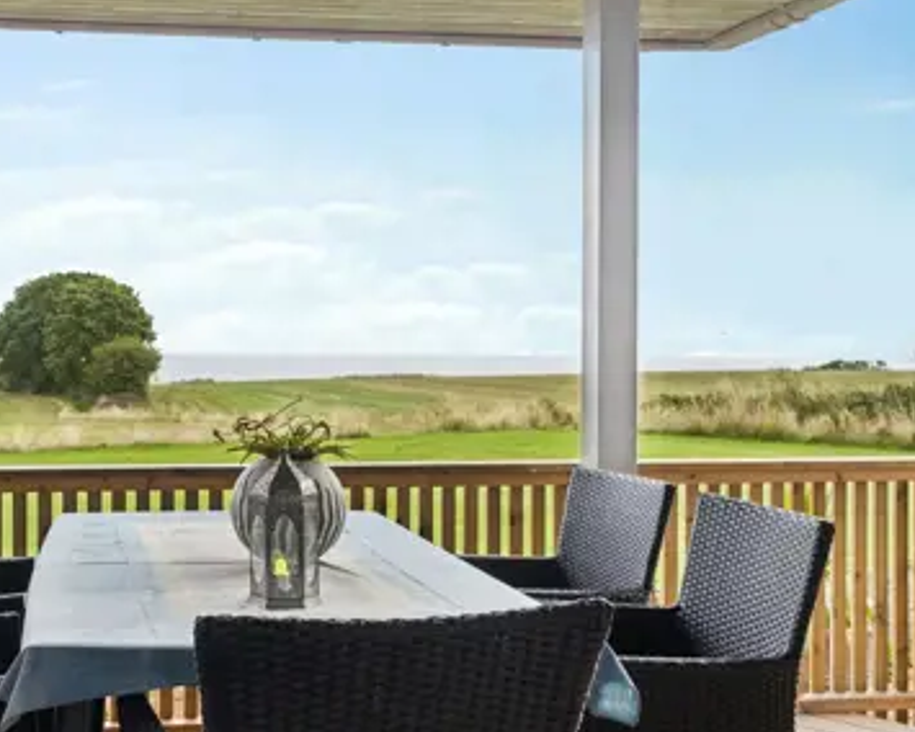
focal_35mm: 46
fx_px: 1256
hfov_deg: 38.7
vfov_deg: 32.5
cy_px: 381
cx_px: 206
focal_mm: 19.5
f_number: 5.6
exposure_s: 1/400
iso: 200
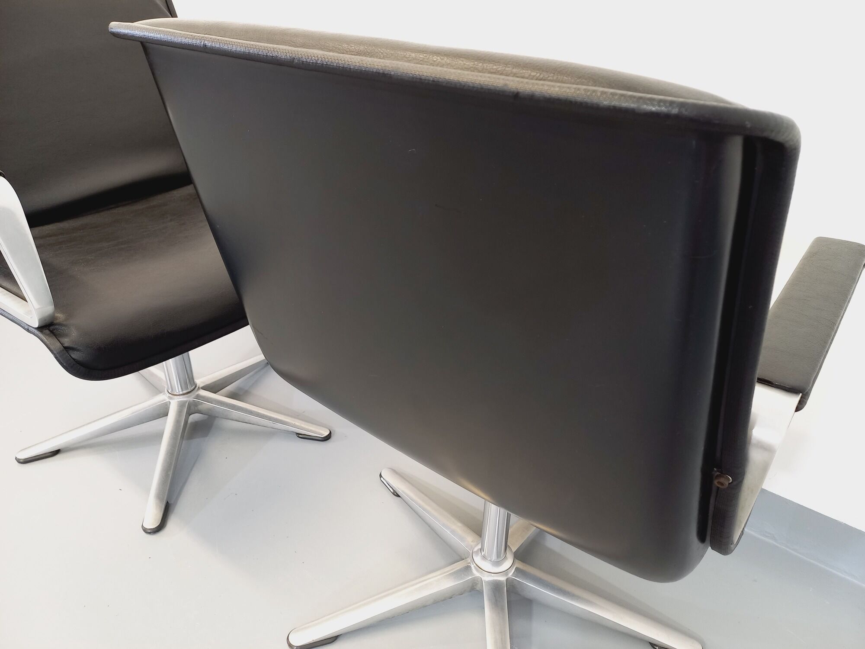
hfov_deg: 69.4
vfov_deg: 54.9
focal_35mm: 25
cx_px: 432
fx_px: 625
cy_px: 324
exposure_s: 1/33
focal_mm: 4.65
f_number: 1.8
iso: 320
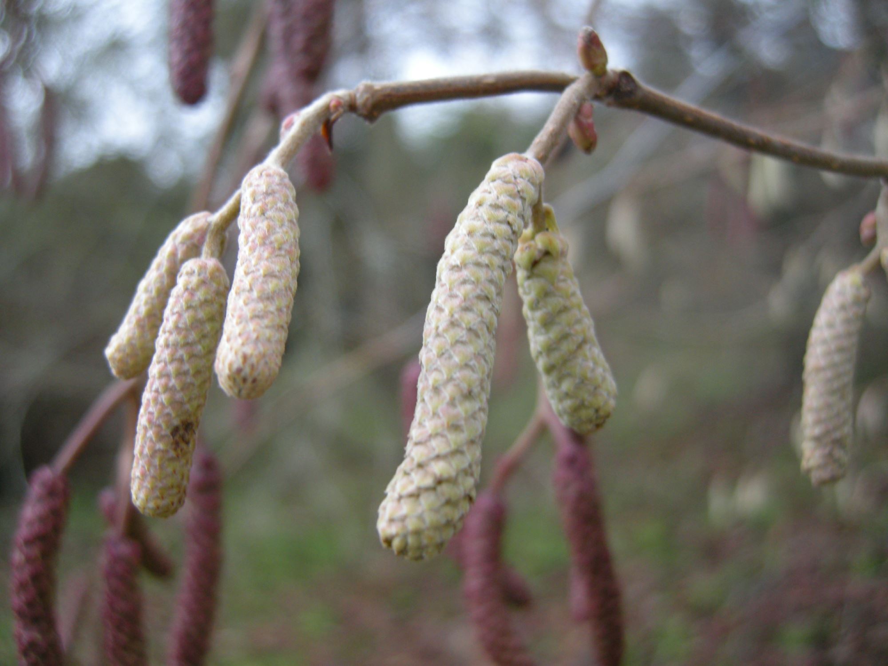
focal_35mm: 35
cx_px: 444
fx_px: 898
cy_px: 333
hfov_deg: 52.6
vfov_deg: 40.7
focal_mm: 7.5
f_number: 2.7
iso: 151
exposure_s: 1/52.3
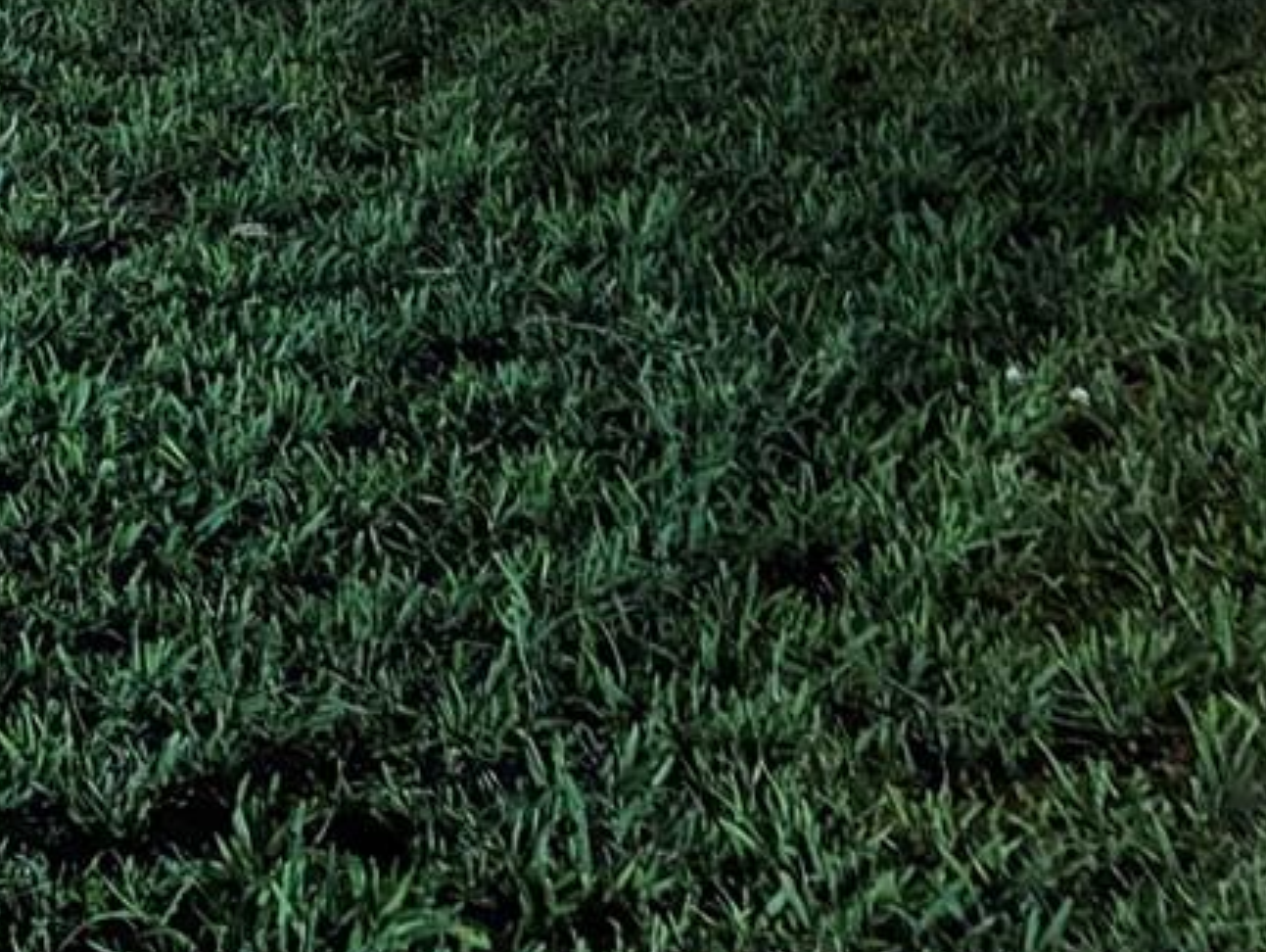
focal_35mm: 89
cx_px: -438
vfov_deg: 15.8
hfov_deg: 20.0
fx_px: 3258
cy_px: -297
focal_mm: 6.76
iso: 1250
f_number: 1.78
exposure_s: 1/9
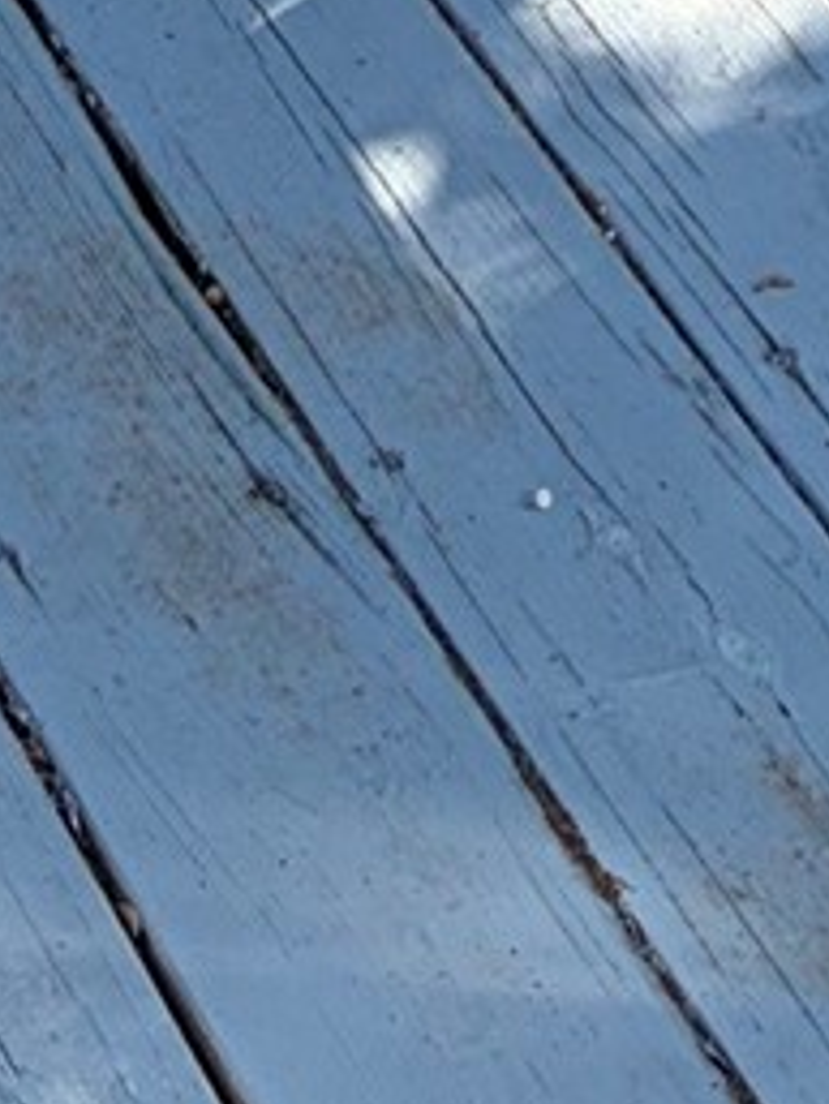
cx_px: -301
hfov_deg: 7.1
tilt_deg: -7.2
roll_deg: +0.4
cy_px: -3198
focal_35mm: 207
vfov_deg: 7.2
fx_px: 6604
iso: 50
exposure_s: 1/409
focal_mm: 5.96
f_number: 1.6
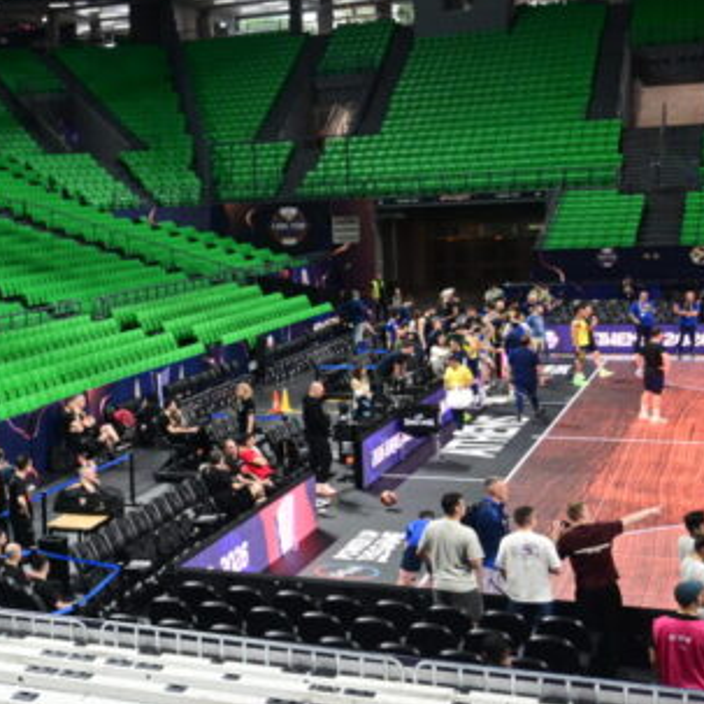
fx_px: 1519
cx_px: -265
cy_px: 238
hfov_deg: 22.6
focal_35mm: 66
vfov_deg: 26.0
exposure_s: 1/125
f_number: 4
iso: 1250
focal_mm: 24
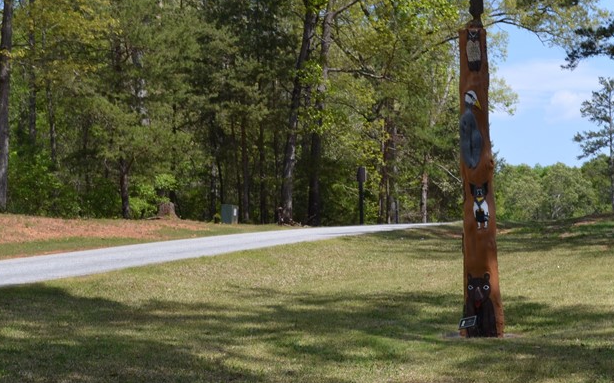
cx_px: 403
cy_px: 108
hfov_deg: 22.5
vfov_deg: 14.1
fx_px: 1539
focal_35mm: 92
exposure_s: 1/200
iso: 100
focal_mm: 34
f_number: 7.1
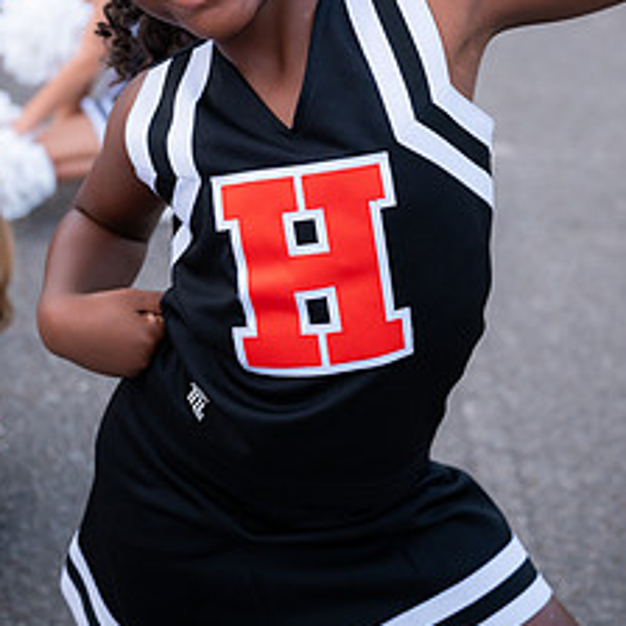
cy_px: 129
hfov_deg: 21.6
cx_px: 337
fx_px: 1637
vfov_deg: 21.4
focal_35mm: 80
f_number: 4
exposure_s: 1/400
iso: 640
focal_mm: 47
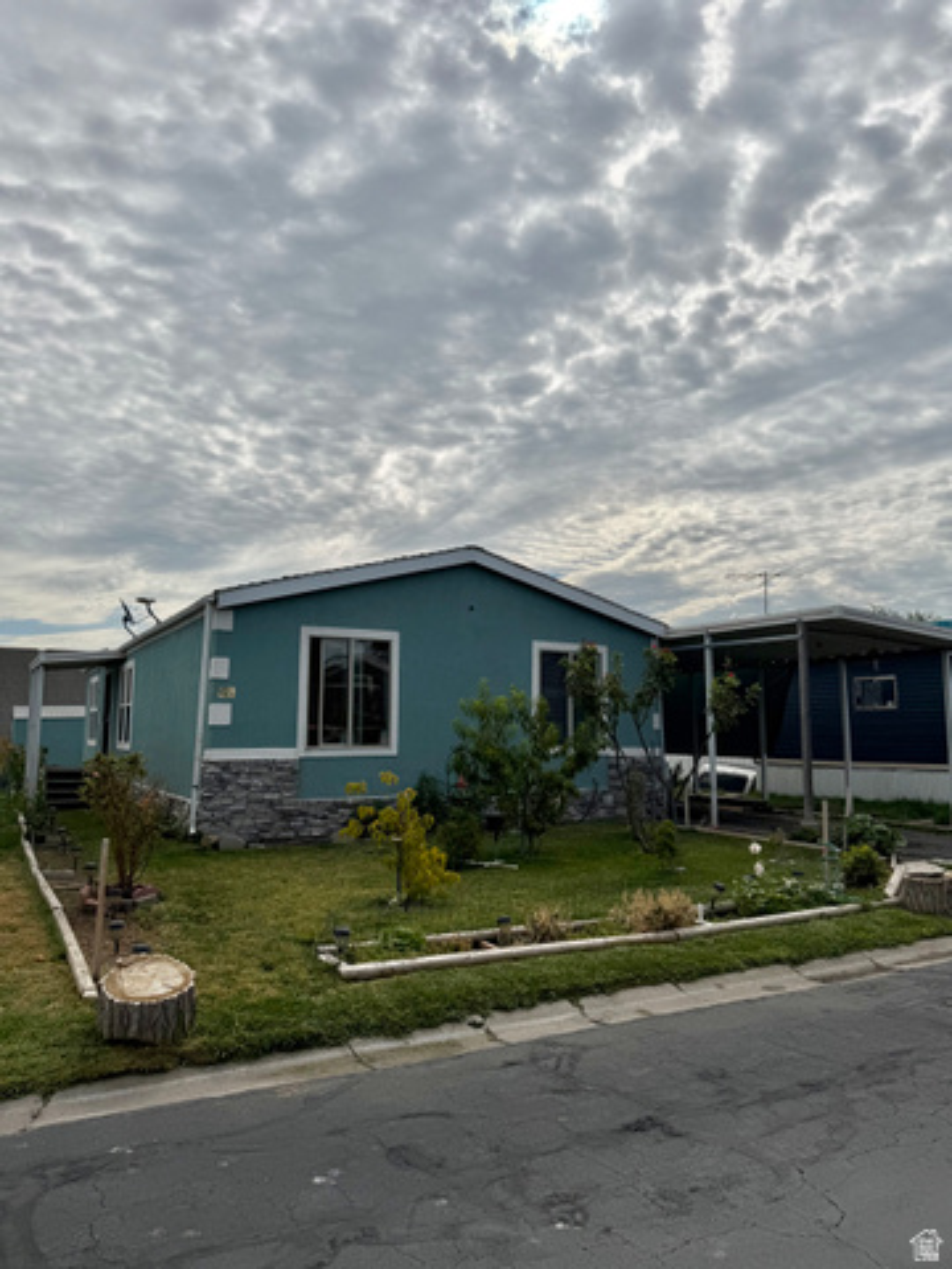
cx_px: 476
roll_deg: +0.0
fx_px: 880
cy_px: 634
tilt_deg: +6.1
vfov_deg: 71.6
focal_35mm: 24
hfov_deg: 56.8
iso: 80
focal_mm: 6.76
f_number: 1.78
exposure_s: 1/14286
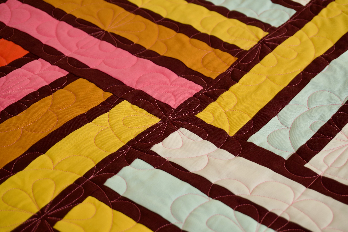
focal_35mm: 75
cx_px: 174
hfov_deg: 27.0
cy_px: 116
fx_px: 725
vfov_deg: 18.2
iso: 400
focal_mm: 50
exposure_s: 1/40
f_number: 5.6
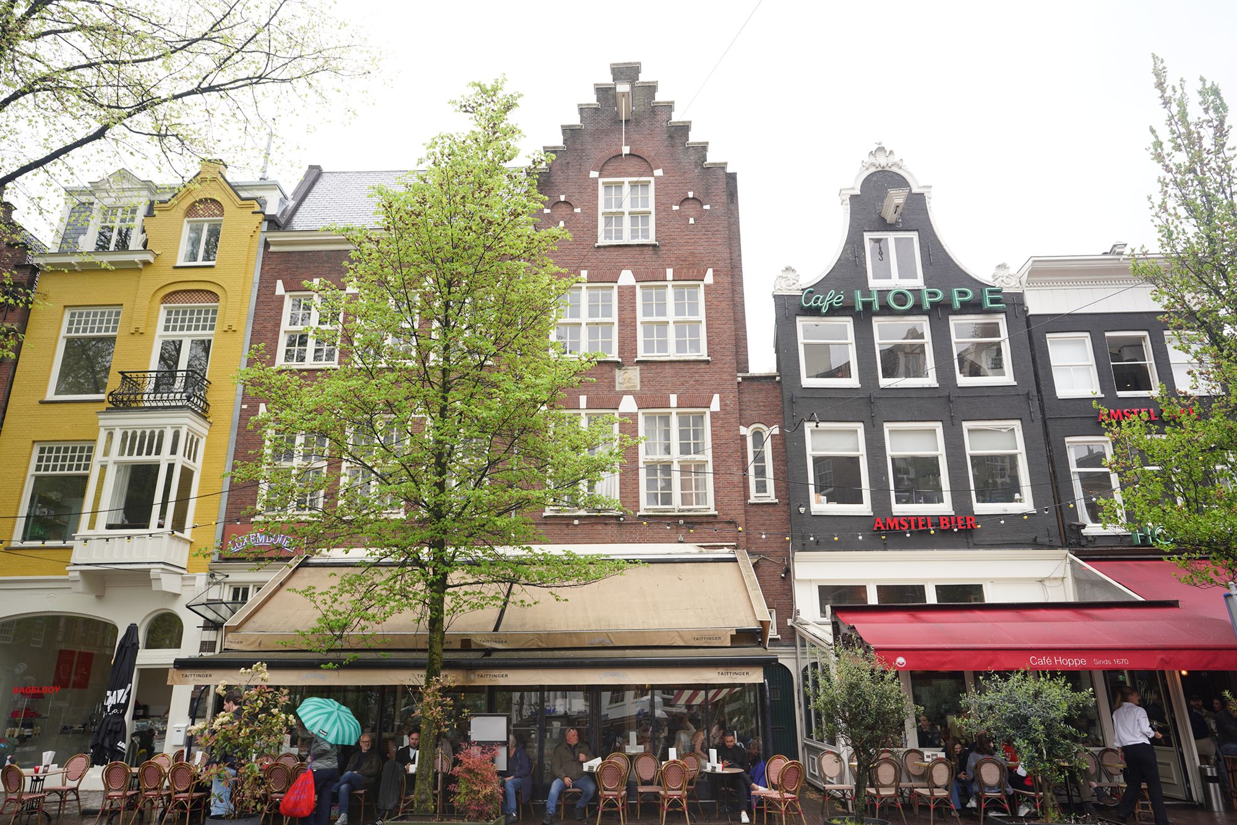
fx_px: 825
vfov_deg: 53.1
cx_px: 618
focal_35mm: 24
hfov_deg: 73.7
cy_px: 412
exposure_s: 1/100
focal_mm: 24
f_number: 4.5
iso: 100
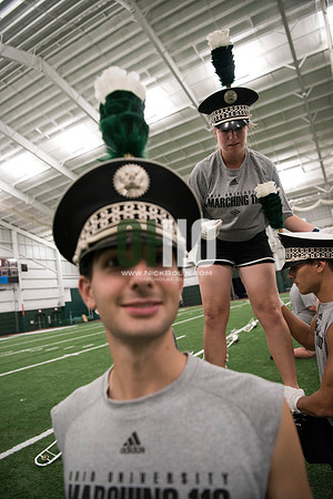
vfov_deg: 73.7
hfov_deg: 53.1
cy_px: 250
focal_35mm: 24
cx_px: 166
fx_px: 333
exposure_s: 1/320
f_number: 3.2
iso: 3200
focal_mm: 24
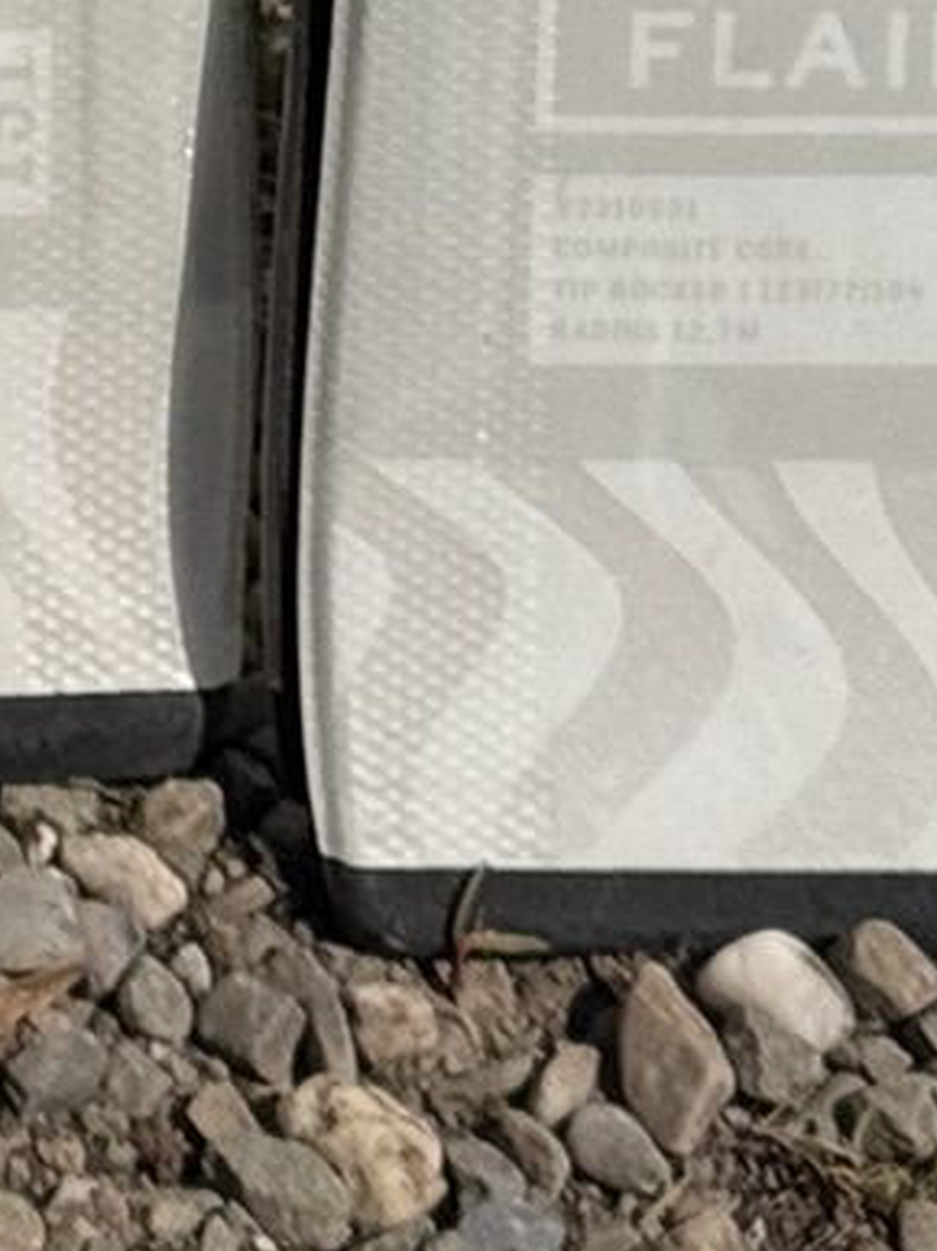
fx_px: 9213
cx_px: -995
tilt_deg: -24.5
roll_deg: -0.8
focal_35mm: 255
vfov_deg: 7.4
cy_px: -1300
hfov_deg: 5.7
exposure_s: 1/15385
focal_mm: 6.76
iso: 80
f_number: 1.78
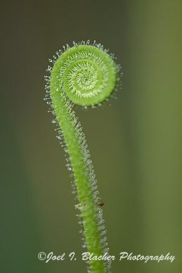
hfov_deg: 7.6
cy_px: 136
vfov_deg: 11.4
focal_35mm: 180
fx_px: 1365
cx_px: 91
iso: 90
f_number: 5
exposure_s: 1/125
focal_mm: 180
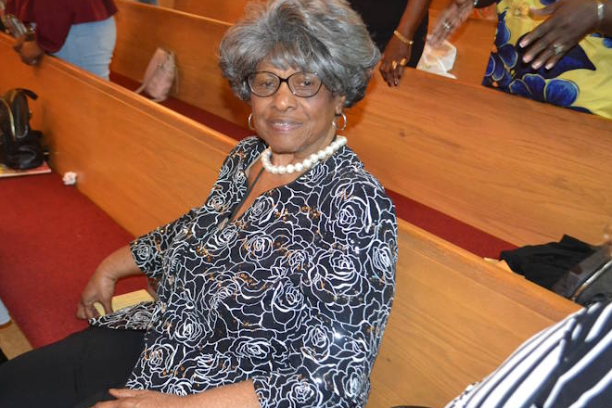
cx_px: 259
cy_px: 214
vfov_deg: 33.4
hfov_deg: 48.3
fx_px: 680
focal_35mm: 40
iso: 3200
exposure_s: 1/60
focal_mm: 22
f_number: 3.8
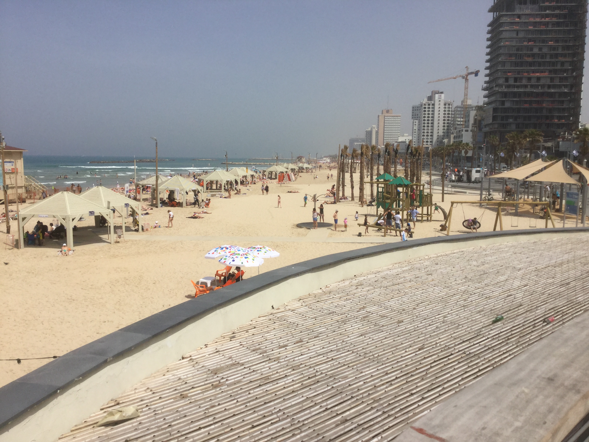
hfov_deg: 58.4
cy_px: 221
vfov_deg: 45.4
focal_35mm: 31
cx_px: 294
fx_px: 527
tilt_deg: -7.3
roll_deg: -0.6
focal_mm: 3.3
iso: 25
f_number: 2.4
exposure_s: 1/2809
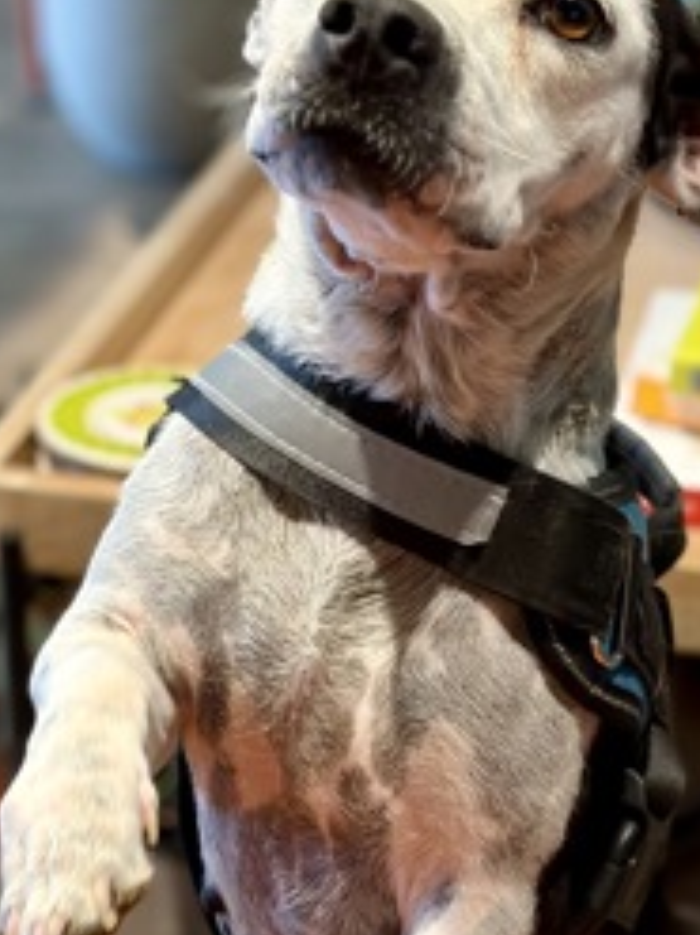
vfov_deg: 16.6
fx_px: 3184
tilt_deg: -30.7
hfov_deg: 12.5
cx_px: 443
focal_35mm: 118
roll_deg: -0.4
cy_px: 674
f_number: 1.6
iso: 100
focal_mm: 5.96
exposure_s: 1/60
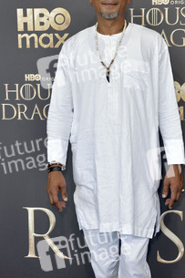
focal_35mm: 59
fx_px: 455
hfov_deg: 22.9
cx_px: 110
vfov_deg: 33.9
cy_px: 113
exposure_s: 1/250
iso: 400
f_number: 6.3
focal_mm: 45
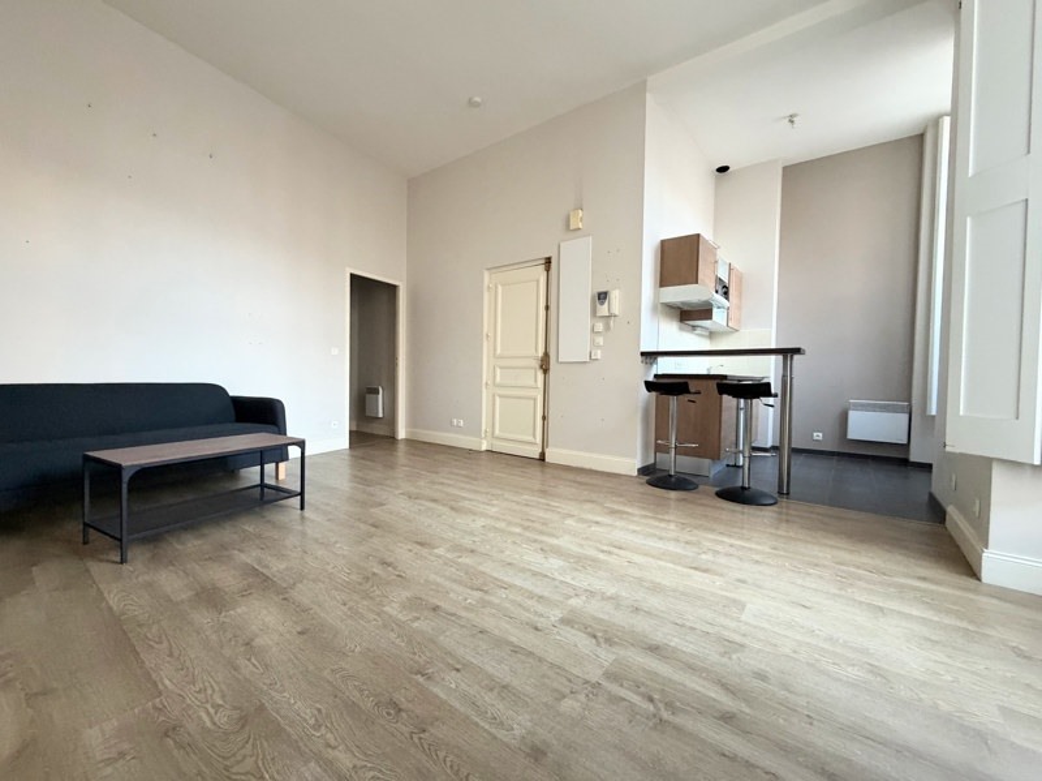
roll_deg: +0.9
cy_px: 390
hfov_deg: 102.1
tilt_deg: -1.7
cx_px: 521
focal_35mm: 14
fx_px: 421
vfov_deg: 85.6
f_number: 2.2
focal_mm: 2.22
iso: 500
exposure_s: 1/60
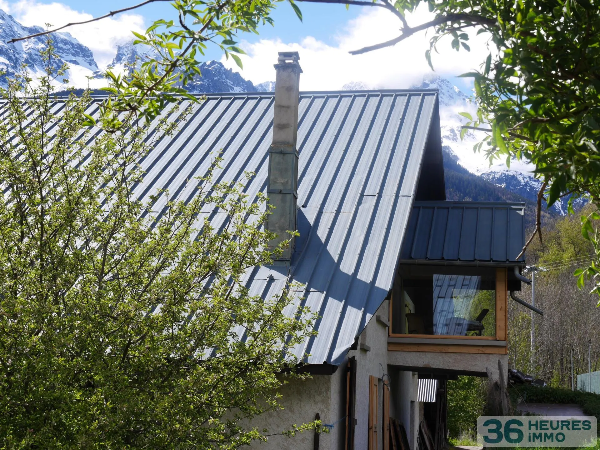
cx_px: 300
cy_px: 225
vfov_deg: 24.4
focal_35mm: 60
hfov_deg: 32.2
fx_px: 1040
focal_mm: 30
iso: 200
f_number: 9
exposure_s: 1/250
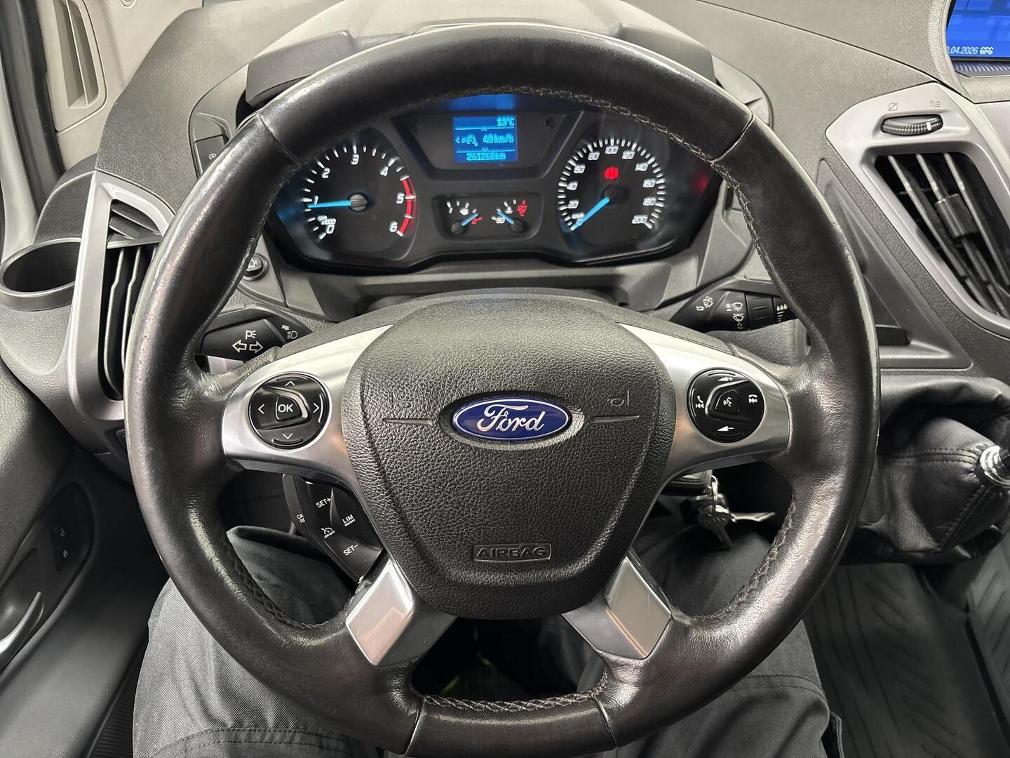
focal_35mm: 26
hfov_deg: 67.3
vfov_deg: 53.1
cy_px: 379
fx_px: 759
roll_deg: +0.1
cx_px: 505
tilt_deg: -41.9
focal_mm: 5.96
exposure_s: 1/36
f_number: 1.6
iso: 500
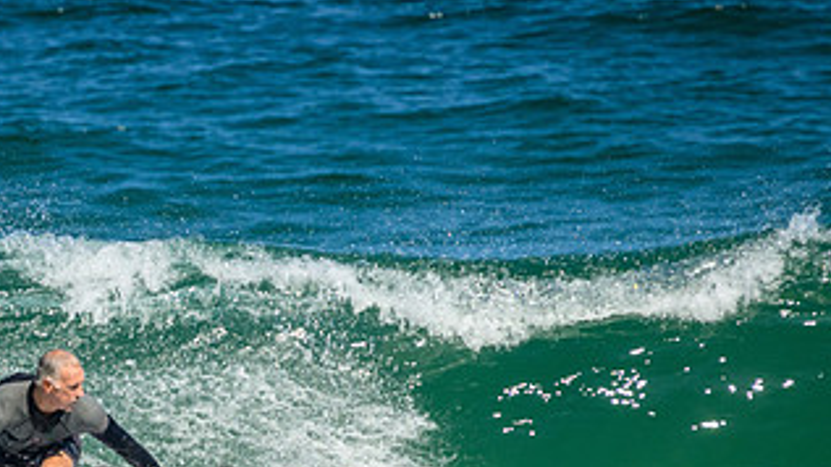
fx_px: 38831
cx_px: 85
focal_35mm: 1763
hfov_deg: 1.2
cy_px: 410
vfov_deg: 0.7
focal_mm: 800
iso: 1100
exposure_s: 1/2000
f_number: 11
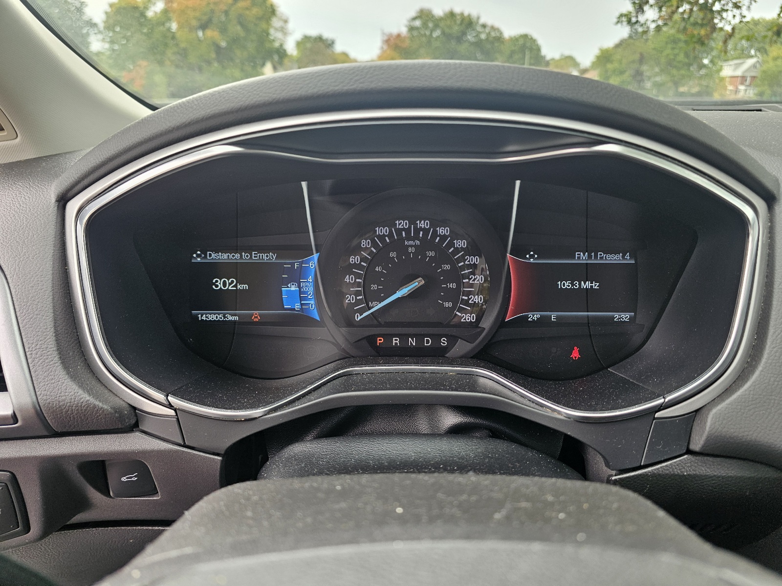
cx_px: 391
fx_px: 520
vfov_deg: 58.9
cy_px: 293
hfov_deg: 73.9
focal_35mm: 23
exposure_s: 1/182
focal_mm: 6.3
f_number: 1.7
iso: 80
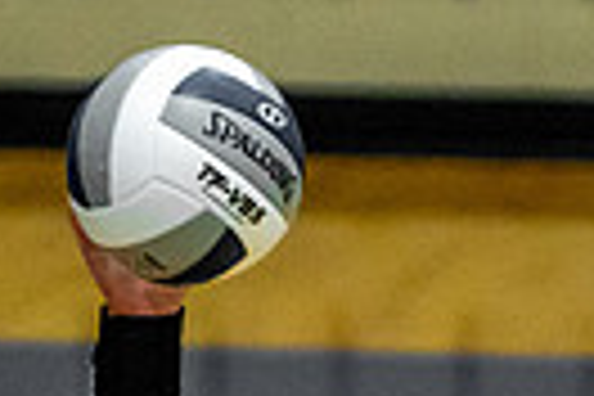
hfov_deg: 1.5
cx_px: 159
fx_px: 22719
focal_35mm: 1377
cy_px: 1042
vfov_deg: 1.0
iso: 2000
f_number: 2.8
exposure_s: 1/1250
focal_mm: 191
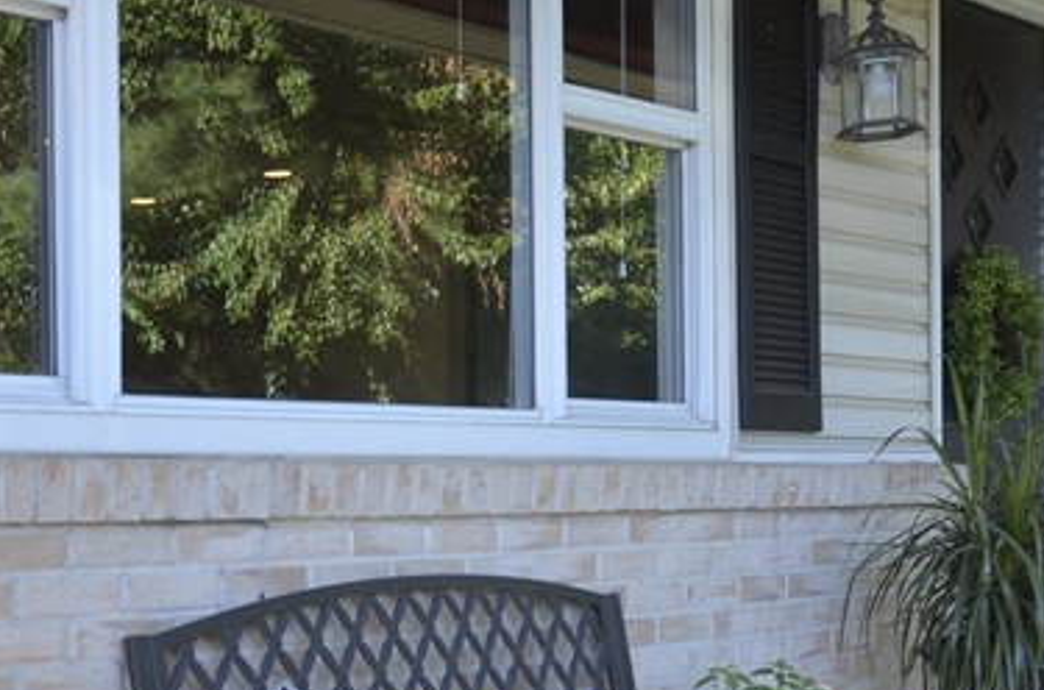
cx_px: 132
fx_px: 1765
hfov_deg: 31.6
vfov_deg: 21.8
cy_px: 577
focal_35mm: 61
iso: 250
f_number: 3.5
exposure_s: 1/400
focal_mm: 14
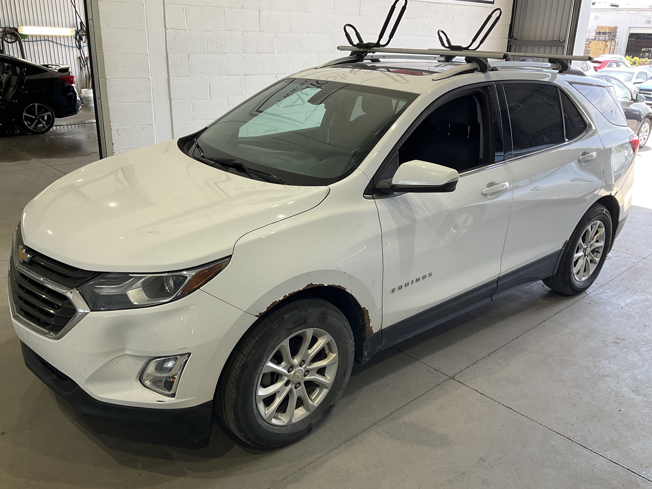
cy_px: 245
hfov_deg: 60.0
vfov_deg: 46.8
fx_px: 565
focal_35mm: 30
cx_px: 320
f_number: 1.8
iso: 32
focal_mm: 3
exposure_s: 1/120
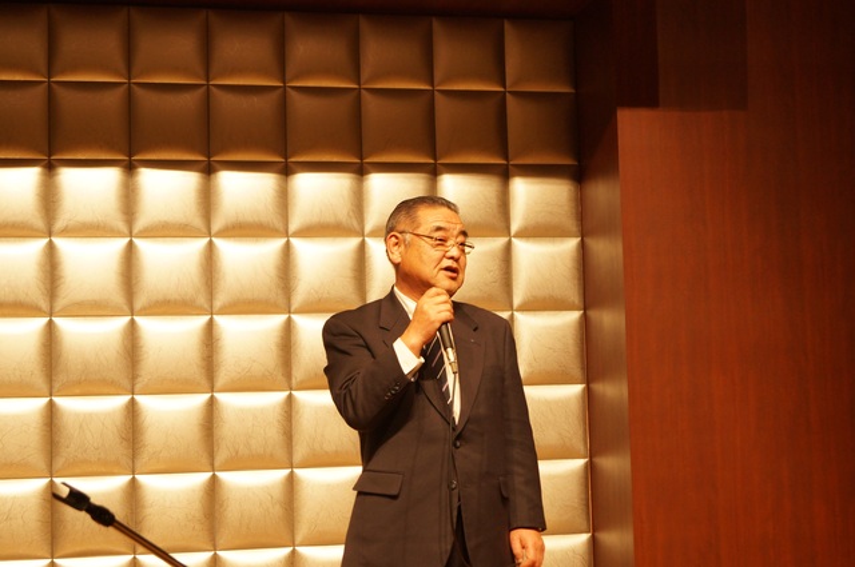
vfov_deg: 22.6
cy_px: 284
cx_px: 428
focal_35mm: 60
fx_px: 1423
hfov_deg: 33.4
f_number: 5.6
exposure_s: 1/80
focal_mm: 40
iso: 1000
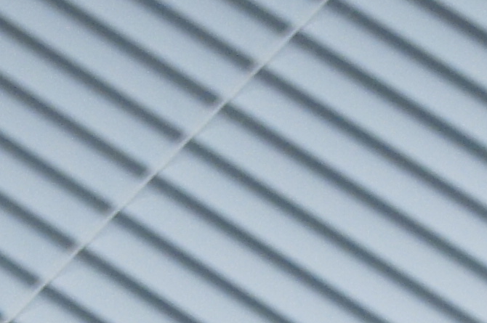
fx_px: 8170
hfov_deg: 3.4
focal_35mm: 605
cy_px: 1113
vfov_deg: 2.2
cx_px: 925
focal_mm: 55
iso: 800
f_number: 5.6
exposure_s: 1/125
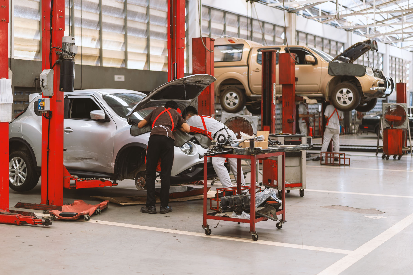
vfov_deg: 27.0
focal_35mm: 50
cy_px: 138
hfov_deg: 39.6
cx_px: 206
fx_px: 573
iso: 100
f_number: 2
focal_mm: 50
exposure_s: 1/125
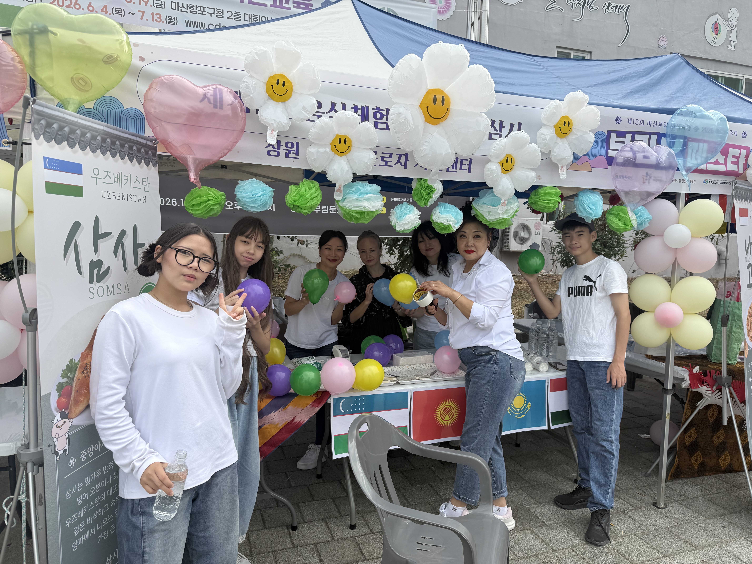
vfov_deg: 56.8
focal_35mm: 24
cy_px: 282
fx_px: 521
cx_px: 376
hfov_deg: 71.6
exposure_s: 1/2000
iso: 80
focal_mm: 6.76
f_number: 1.78
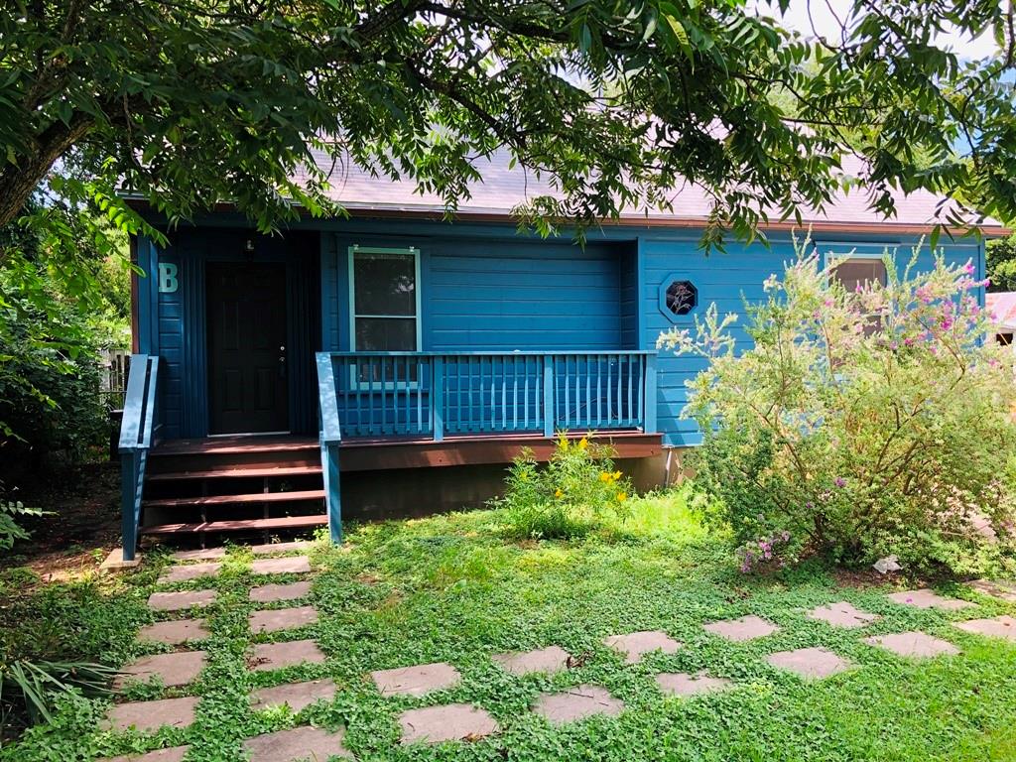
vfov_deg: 49.7
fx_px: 822
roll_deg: +1.0
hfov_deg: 63.4
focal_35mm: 28
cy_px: 381
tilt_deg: -2.5
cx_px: 508
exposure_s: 1/235
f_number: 1.8
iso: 20
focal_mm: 3.99
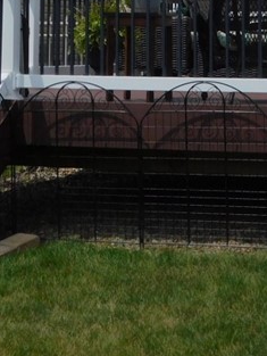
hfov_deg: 11.3
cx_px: 235
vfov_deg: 14.7
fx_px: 1346
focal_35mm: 131
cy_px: -26
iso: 125
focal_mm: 7.1
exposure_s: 1/640
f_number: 7.2
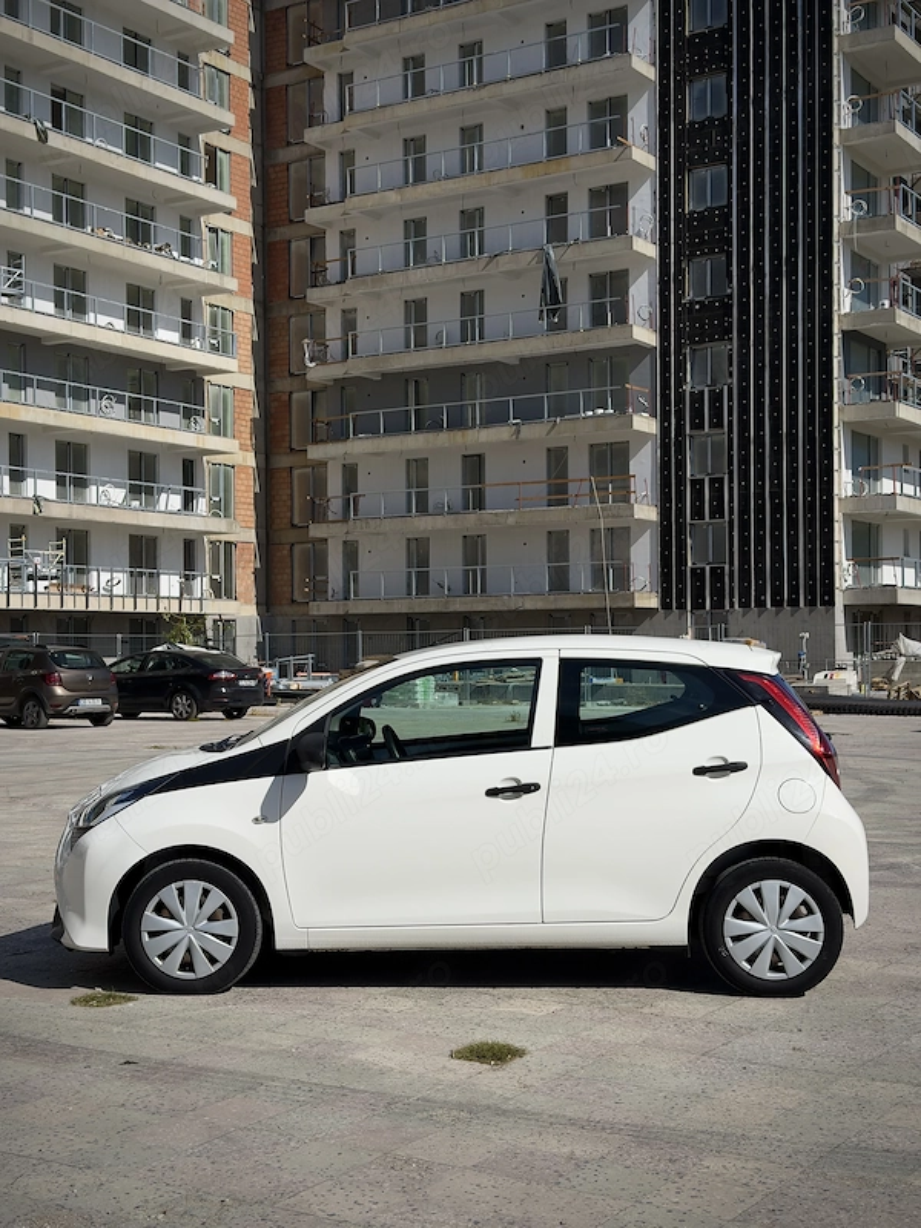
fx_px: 1703
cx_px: 460
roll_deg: +0.0
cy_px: 614
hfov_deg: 30.3
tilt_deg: +1.7
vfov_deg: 39.7
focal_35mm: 48
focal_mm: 6.76
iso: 80
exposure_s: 1/16129
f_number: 1.78
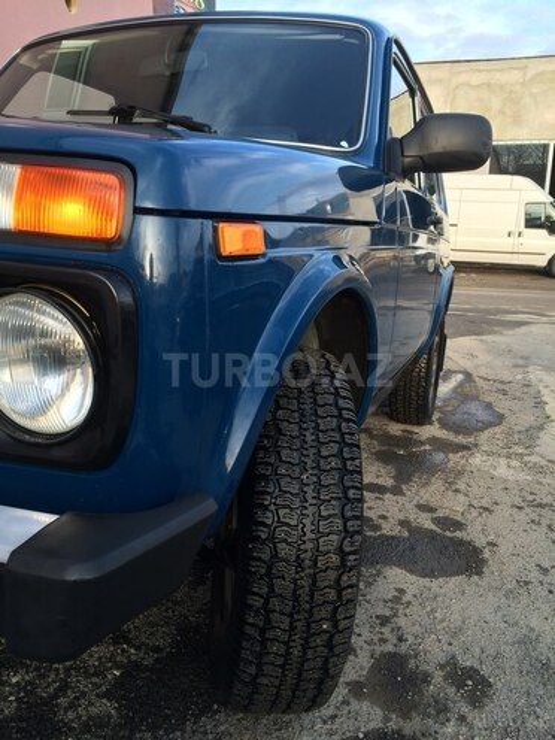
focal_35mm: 29
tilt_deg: -14.1
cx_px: 278
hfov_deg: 48.2
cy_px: 370
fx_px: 620
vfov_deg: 61.7
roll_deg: +0.1
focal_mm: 4.15
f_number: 2.2
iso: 32
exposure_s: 1/255
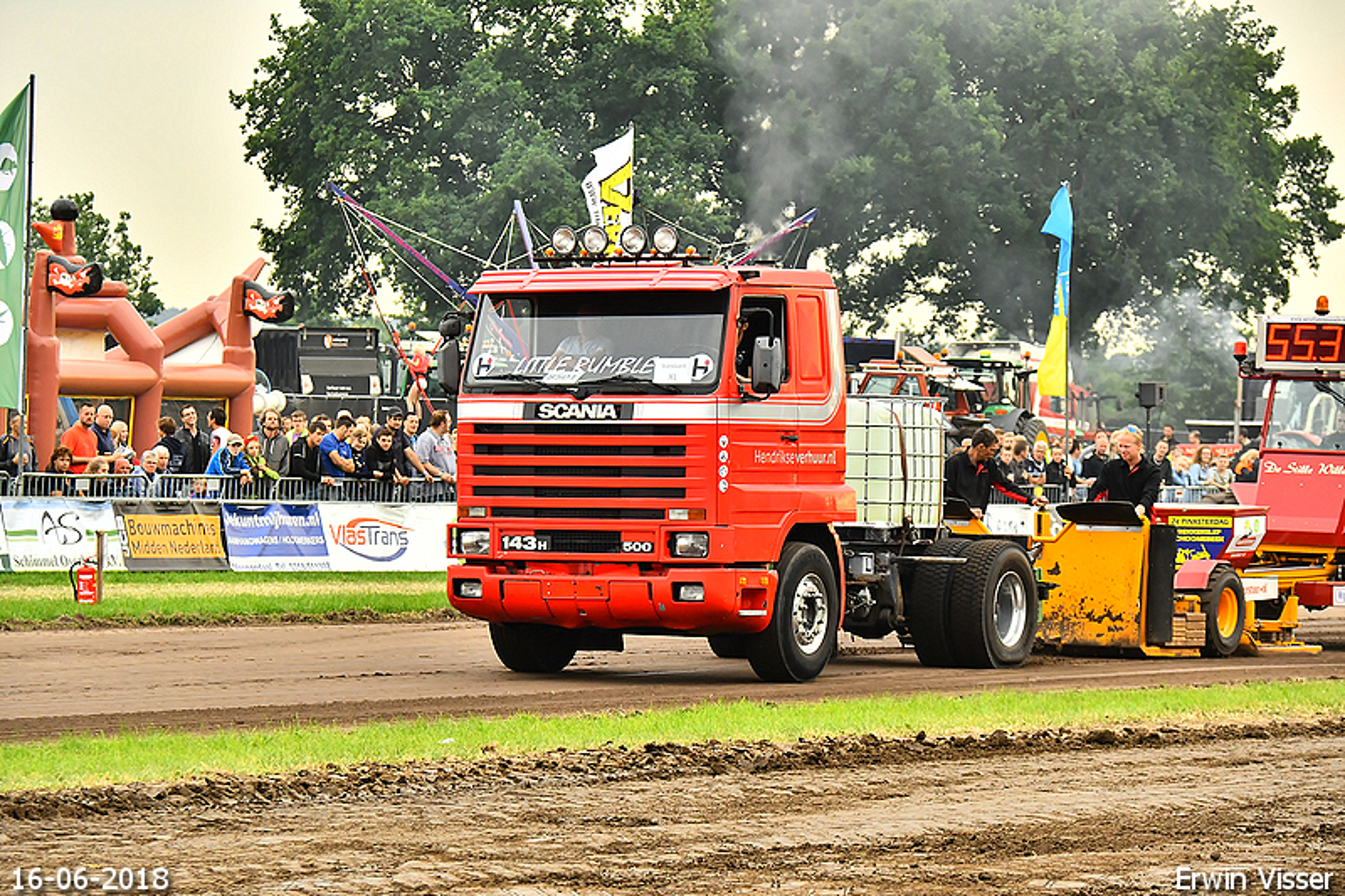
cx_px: 672
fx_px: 6275
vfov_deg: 8.2
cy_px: 448
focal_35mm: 168
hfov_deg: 12.2
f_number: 6.3
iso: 800
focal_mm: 112
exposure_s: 1/800
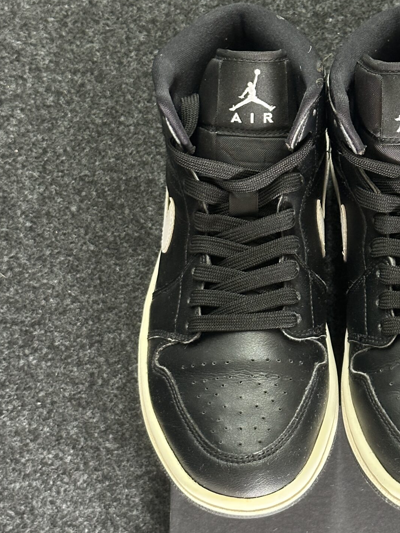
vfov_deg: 22.7
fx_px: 1325
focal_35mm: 86
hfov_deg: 17.0
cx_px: 324
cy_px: 239
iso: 400
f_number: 1.78
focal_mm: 6.86
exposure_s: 1/25
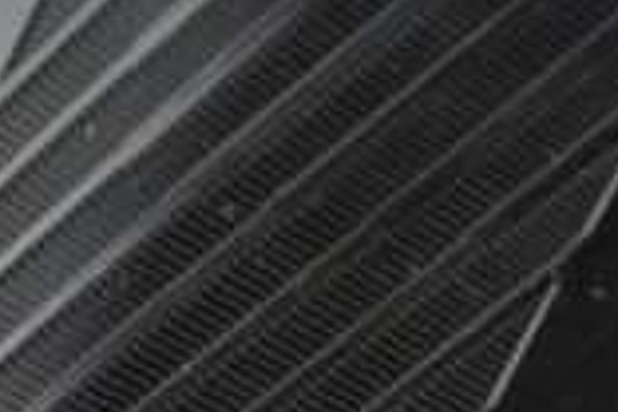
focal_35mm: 115
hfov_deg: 16.2
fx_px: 1974
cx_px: 931
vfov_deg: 11.4
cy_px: 638
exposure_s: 1/100
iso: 12800
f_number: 2.8
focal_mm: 28
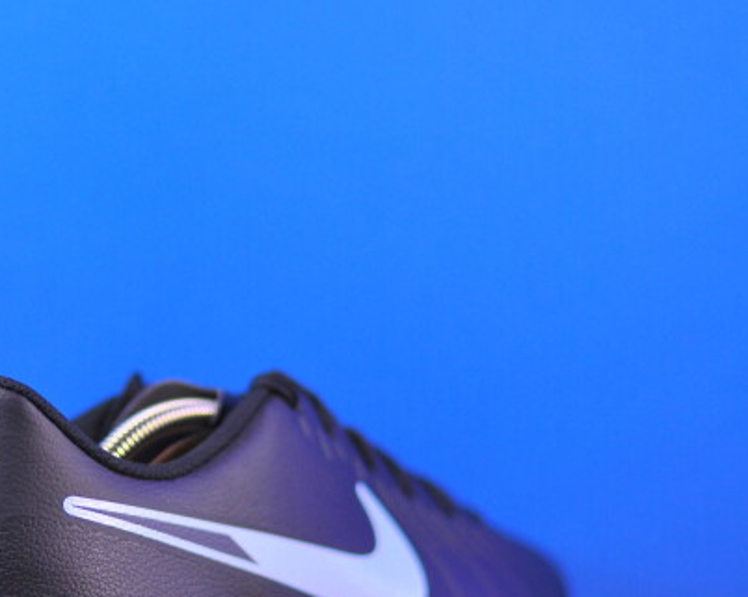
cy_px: 390
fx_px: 3097
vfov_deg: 11.0
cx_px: 20
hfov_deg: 13.6
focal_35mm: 140
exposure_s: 1/320
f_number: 2
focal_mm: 50
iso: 250
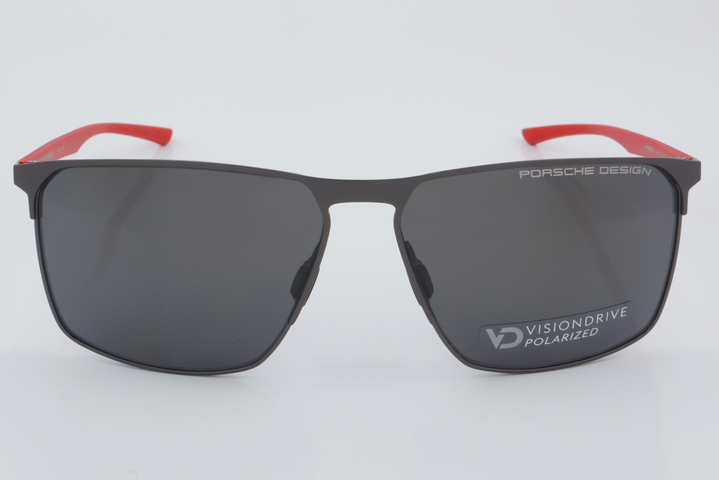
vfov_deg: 20.2
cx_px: 360
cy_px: 240
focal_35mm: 68
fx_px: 1348
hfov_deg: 29.9
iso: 100
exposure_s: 1/4
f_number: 32
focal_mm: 45
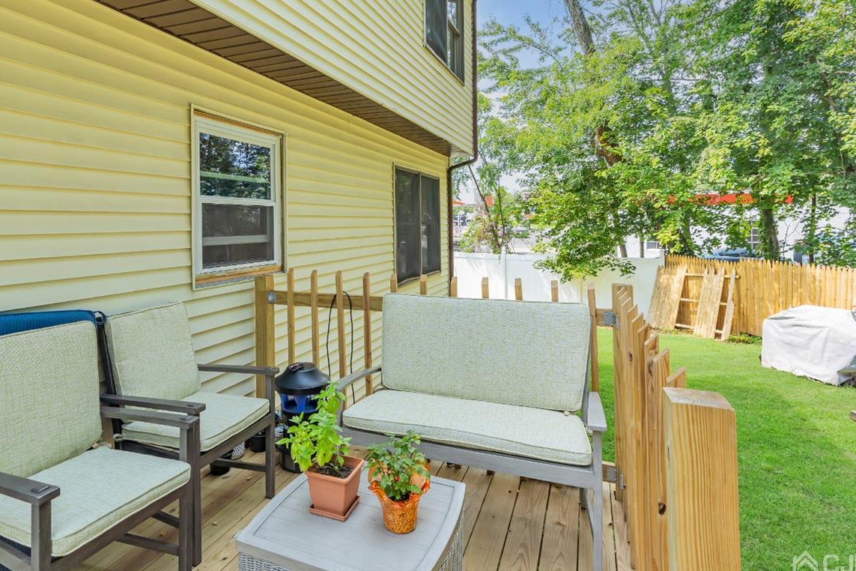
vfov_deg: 58.8
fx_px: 499
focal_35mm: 21
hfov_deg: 80.5
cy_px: 219
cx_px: 354
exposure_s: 1/40
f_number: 8
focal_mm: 16
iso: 200
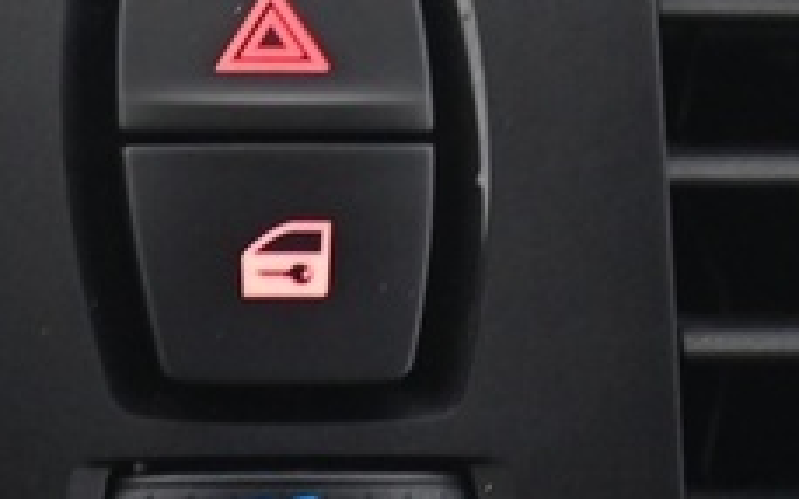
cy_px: 1494
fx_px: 7554
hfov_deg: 6.0
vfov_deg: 3.7
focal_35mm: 347
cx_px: 147
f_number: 4
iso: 2000
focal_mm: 48
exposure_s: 1/13
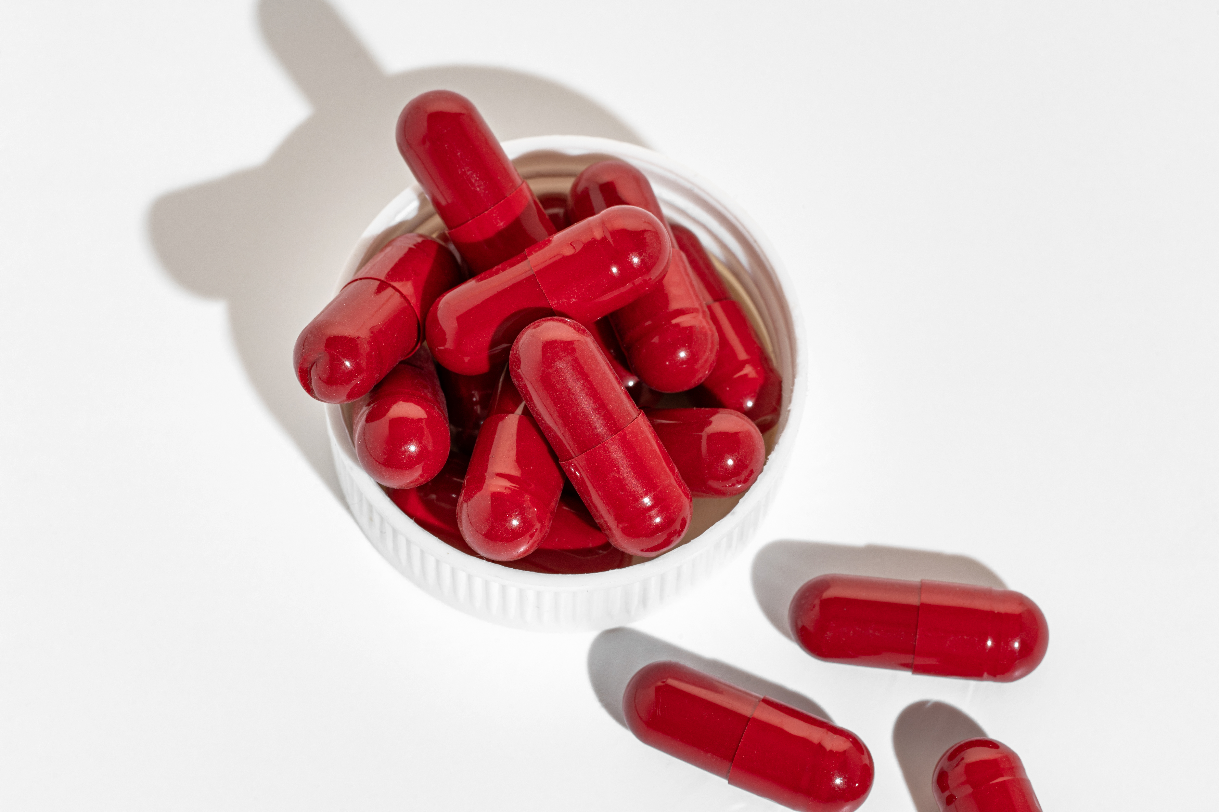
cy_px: 406
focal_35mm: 105
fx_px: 3555
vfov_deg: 13.0
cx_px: 610
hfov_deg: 19.5
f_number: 14
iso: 100
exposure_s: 1/125
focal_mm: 105
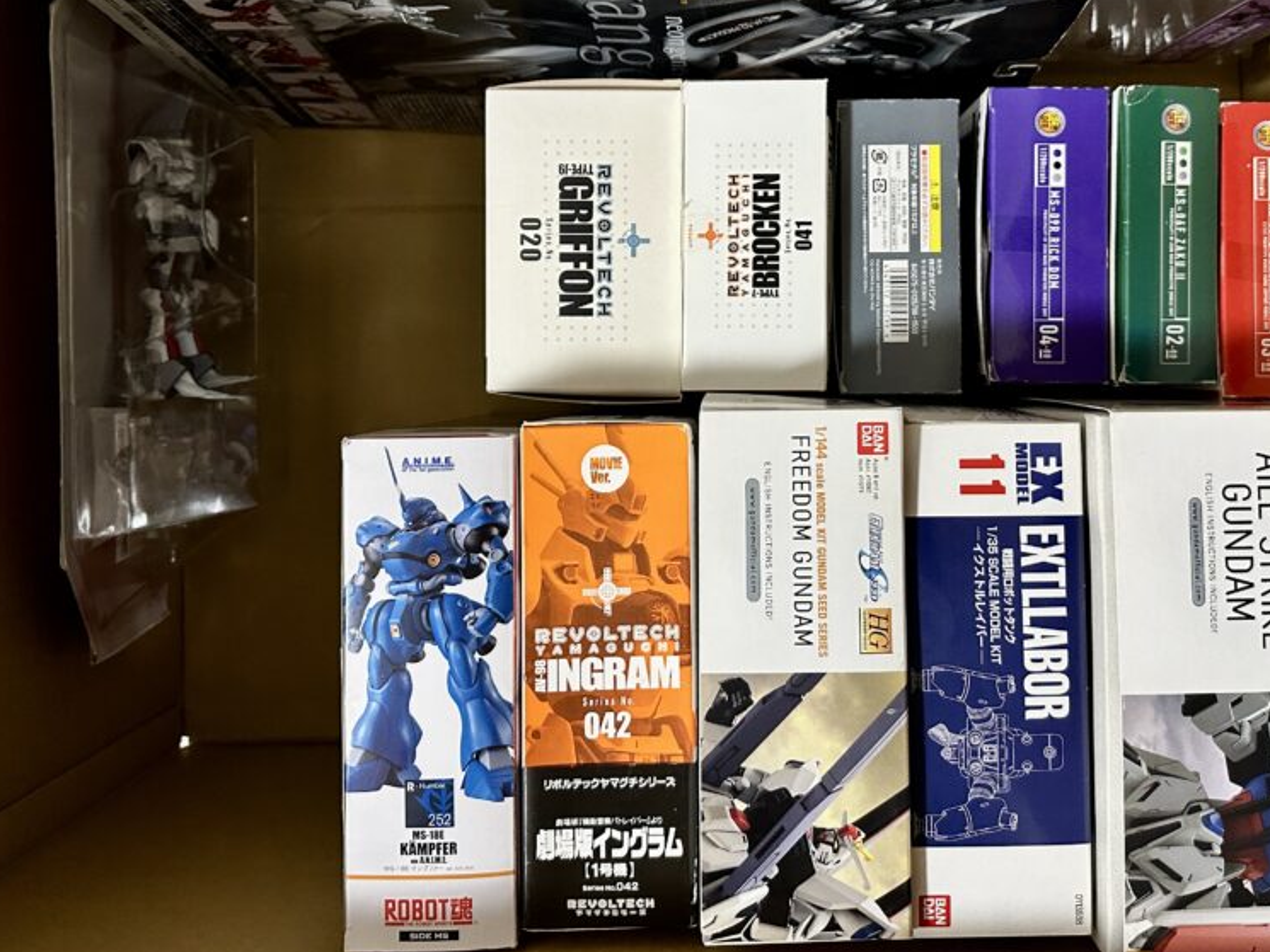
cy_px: 337
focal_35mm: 33
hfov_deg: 55.0
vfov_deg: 42.5
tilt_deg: -88.7
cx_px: 745
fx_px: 1211
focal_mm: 6.86
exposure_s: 1/60
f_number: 1.78
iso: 320
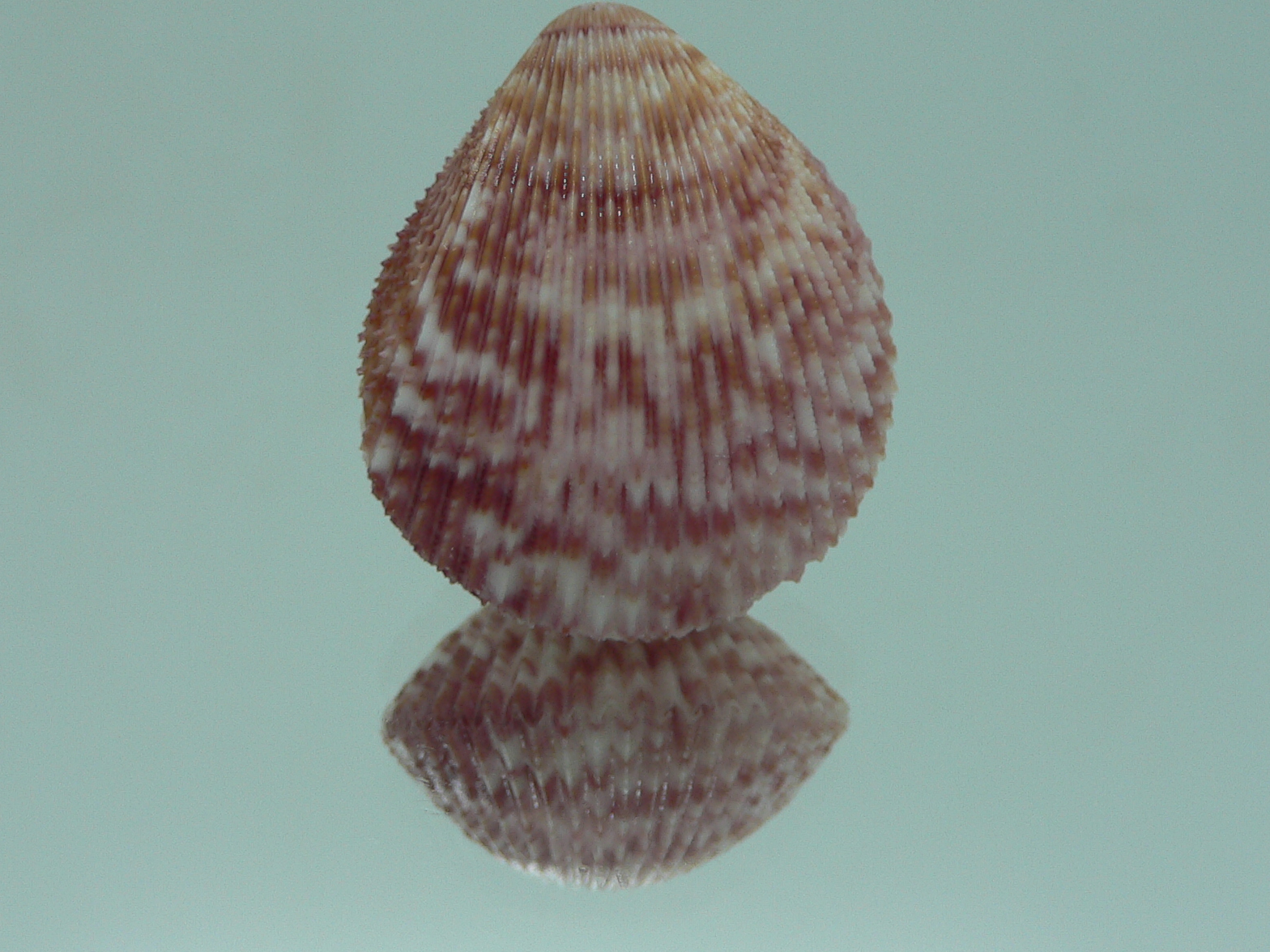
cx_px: 617
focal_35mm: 45
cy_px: 372
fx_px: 1651
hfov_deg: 42.1
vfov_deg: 32.1
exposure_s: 1/60
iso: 80
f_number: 2.8
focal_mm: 4.6
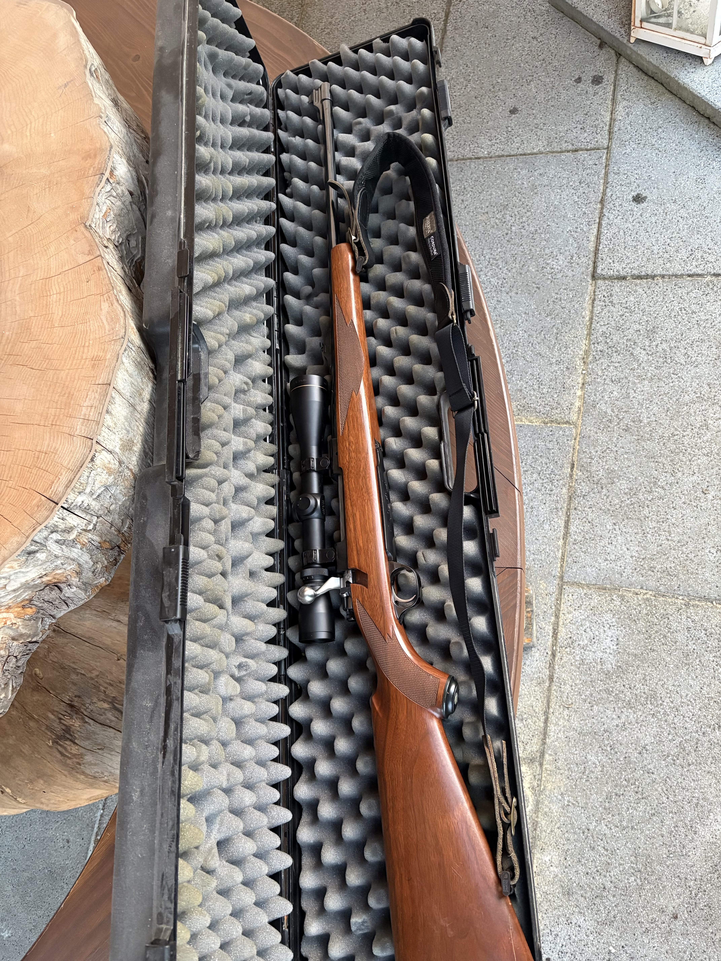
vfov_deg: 67.3
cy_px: 480
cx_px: 360
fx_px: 722
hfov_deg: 53.1
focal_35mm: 26
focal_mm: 5.96
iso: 500
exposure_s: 1/59
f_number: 1.6
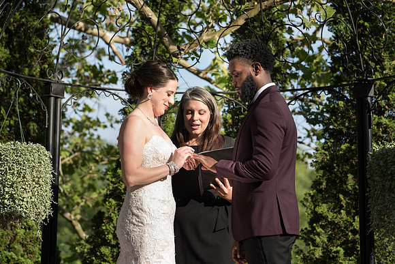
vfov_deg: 8.5
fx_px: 1775
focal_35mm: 162
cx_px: 206
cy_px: 136
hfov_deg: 12.7
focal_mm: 144
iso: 50
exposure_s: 1/200
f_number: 5.6
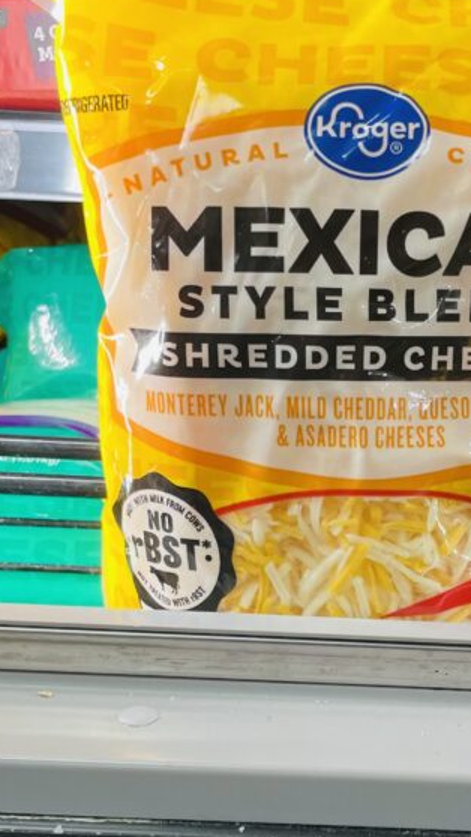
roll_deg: -1.8
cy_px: 628
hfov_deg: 22.6
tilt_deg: -28.3
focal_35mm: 52
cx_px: 398
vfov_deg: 38.8
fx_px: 1154
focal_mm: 4.2
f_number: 1.6
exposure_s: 1/60
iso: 80
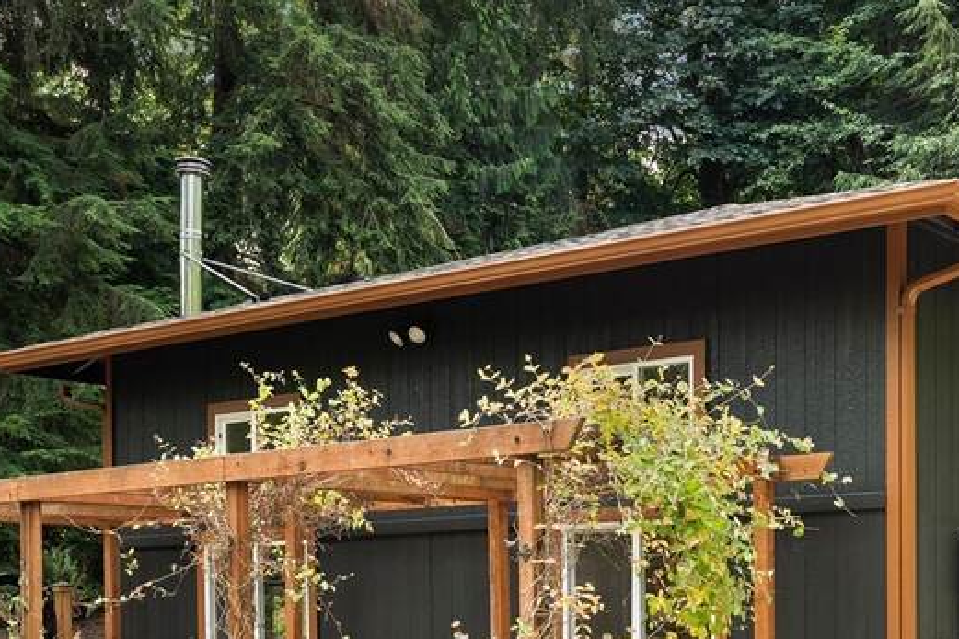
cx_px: 716
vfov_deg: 22.7
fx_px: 1571
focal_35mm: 59
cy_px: 487
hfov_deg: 33.3
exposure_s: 1/320
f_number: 5.6
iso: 800
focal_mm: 24
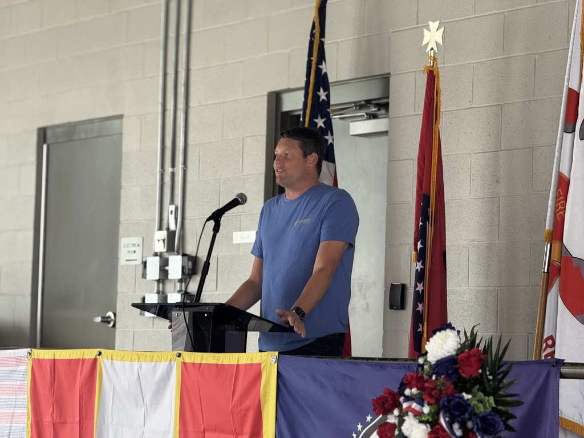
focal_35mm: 120
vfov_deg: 12.3
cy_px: 219
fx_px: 2024
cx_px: 292
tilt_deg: +3.8
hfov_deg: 16.4
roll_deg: -2.1
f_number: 2.8
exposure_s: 1/120
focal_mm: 15.66
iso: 100
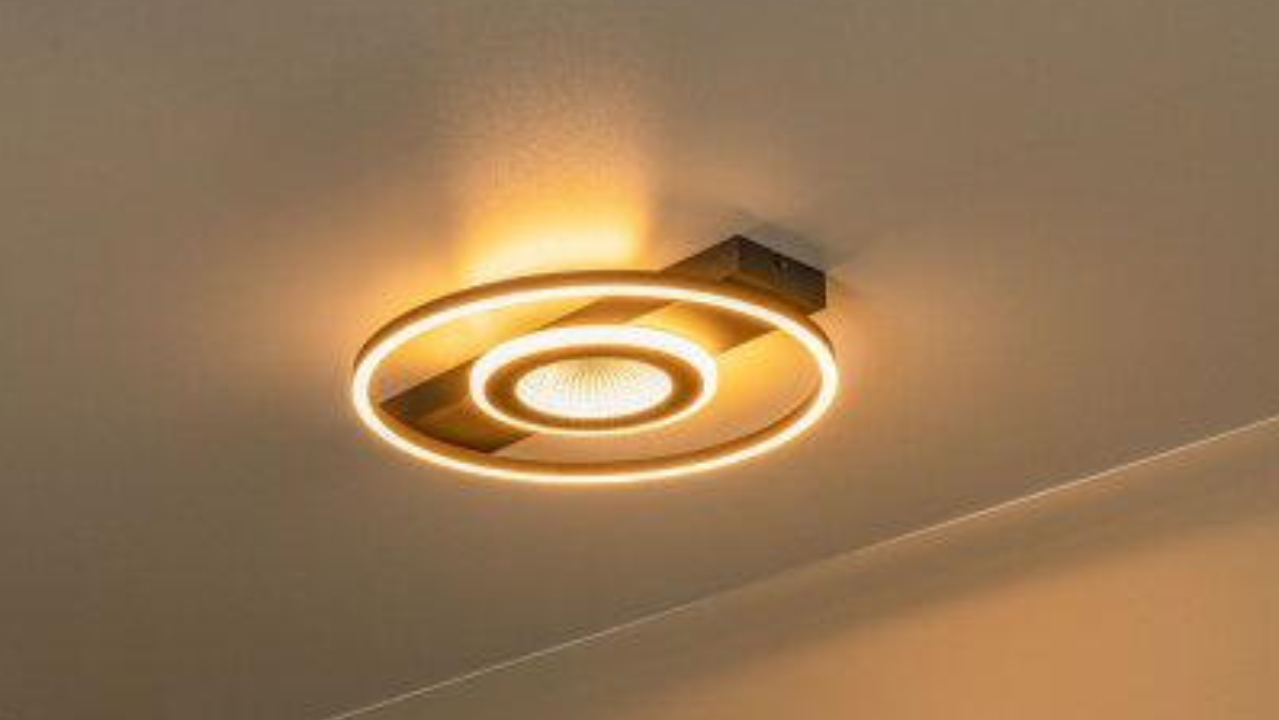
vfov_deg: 14.9
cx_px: 640
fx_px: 2680
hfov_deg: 26.8
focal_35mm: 79
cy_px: 816
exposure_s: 1/15
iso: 400
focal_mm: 50
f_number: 18
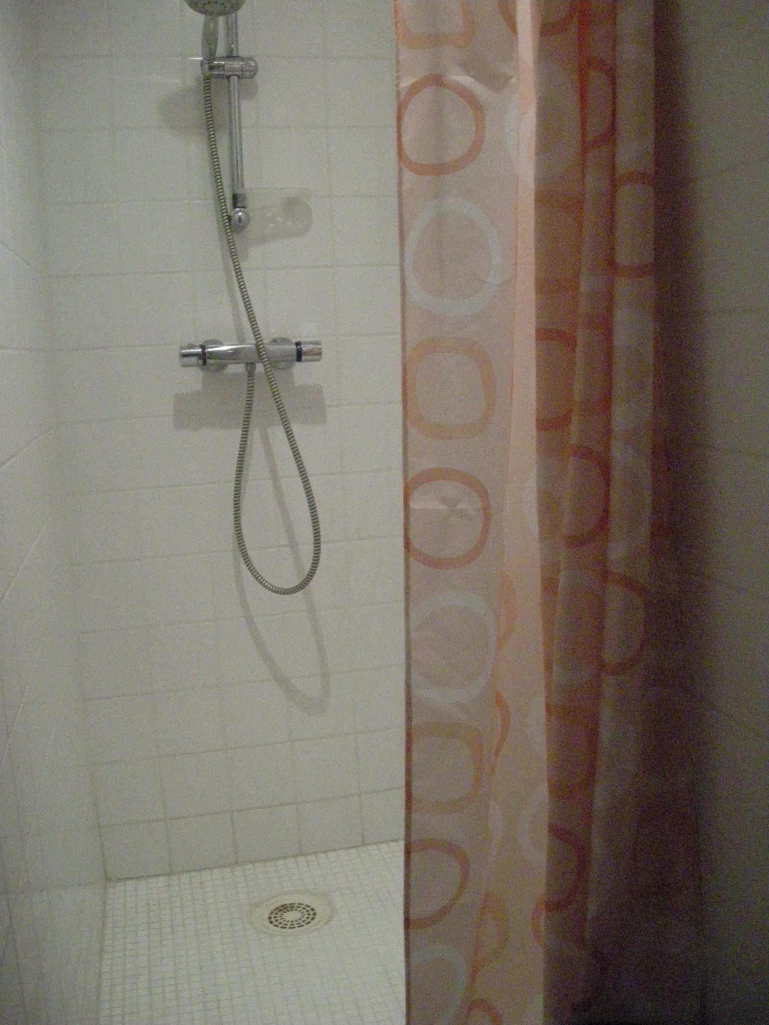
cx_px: 384
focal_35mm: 35
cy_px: 512
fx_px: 1037
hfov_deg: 40.7
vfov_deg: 52.6
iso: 957
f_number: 2.8
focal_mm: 5.7
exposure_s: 1/125
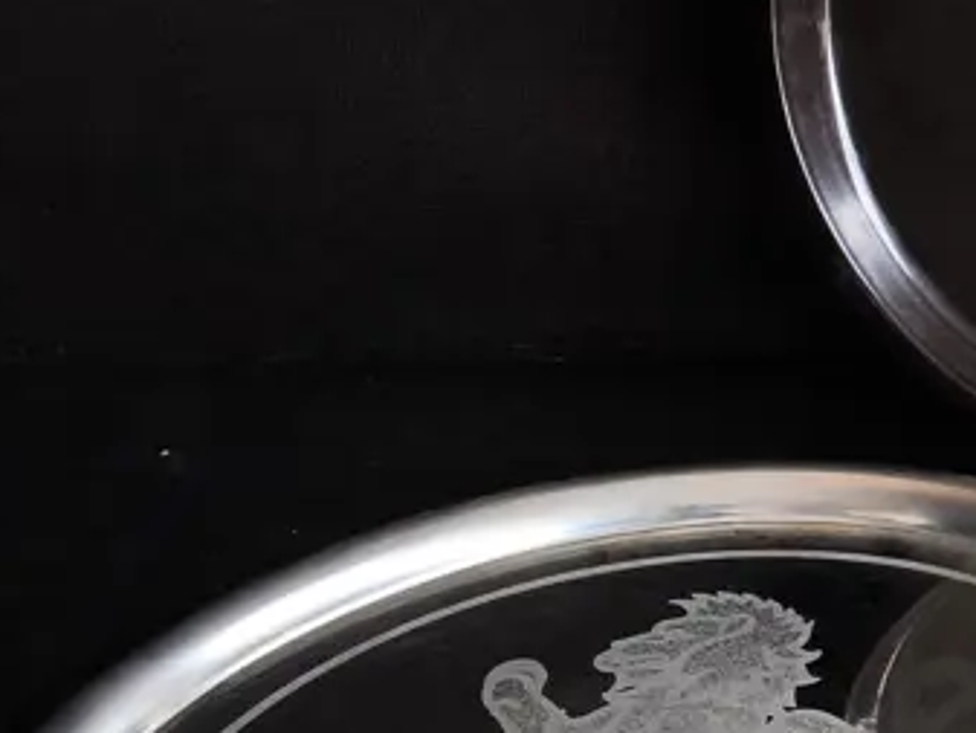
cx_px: 1364
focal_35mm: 82
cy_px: 400
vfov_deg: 18.0
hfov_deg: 21.0
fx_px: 2313
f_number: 2
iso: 160
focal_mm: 2.87
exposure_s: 1/100
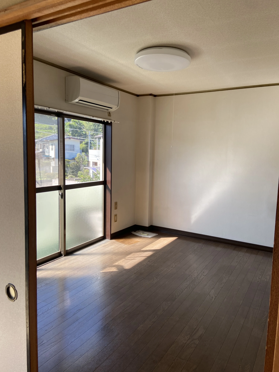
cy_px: 186
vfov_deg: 67.3
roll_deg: -0.6
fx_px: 279
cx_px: 140
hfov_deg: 53.1
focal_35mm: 26
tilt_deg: -4.7
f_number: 1.8
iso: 32
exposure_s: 1/326
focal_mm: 4.25
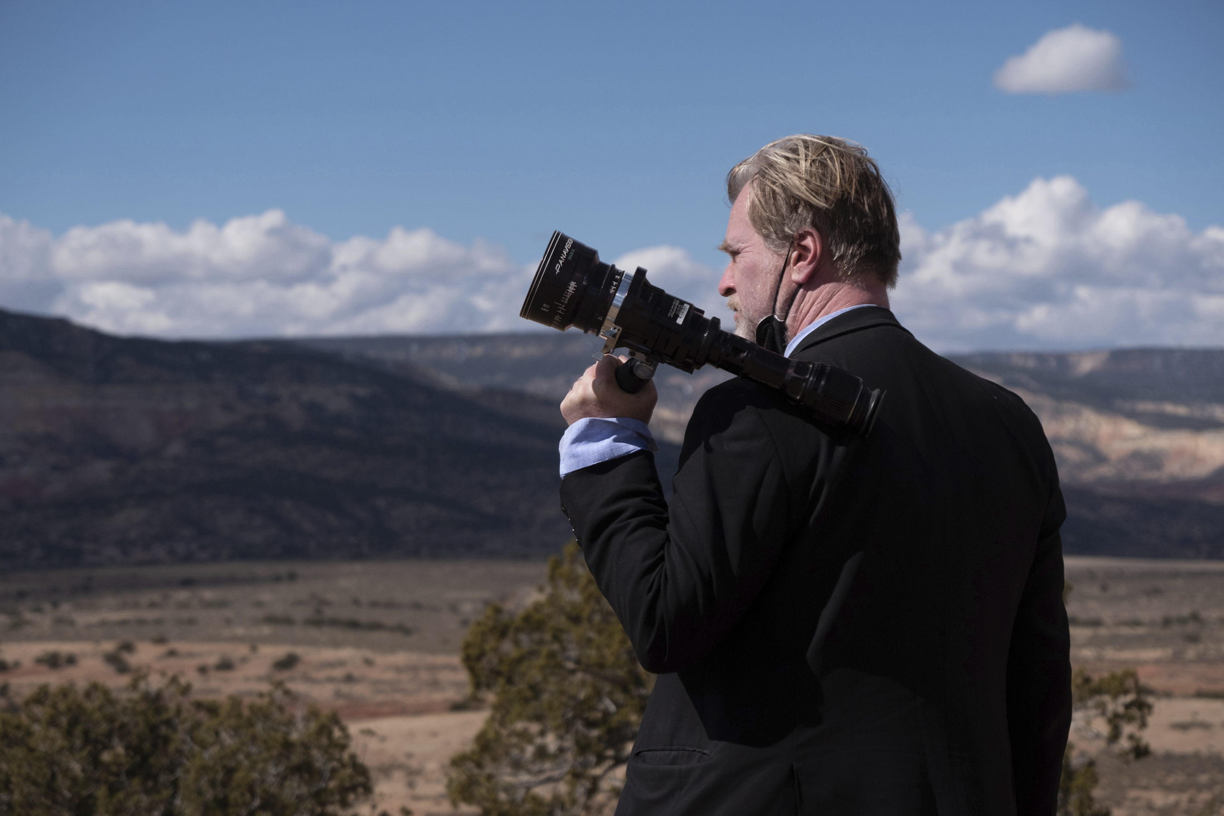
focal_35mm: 105
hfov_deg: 19.5
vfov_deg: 13.0
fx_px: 3570
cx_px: 612
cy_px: 408
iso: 250
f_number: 5.3
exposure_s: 1/2000
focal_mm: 70.2
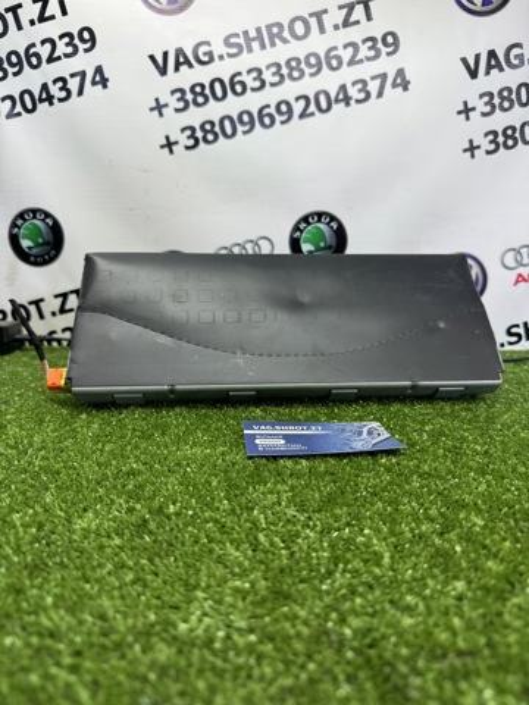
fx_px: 489
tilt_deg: -10.1
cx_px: 264
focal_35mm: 24
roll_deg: -0.7
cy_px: 352
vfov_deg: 71.6
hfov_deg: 56.8
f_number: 1.78
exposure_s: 1/147
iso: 64
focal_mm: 6.76
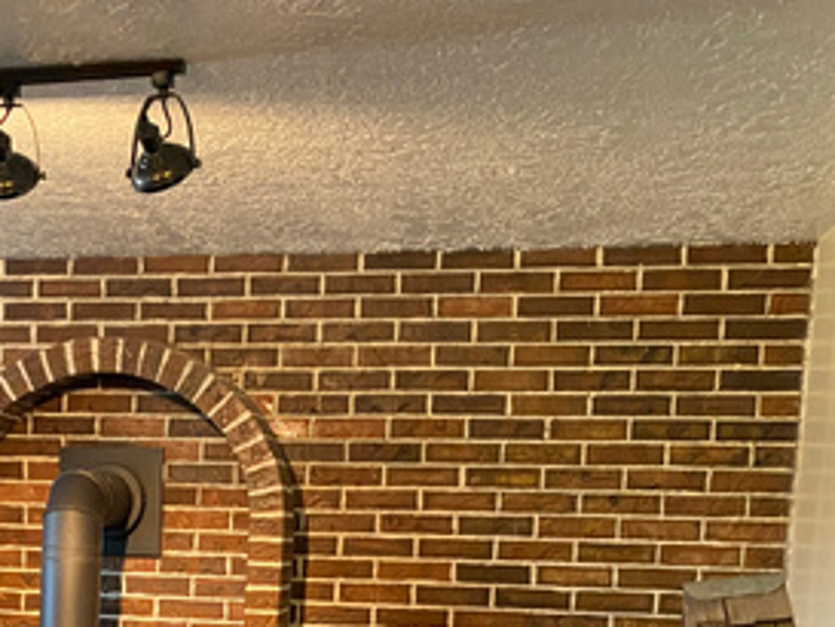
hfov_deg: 30.1
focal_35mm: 61
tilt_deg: -4.9
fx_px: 1472
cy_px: 700
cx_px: 64
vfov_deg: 22.6
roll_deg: -2.3
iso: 500
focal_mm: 4.25
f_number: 1.8
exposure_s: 1/30
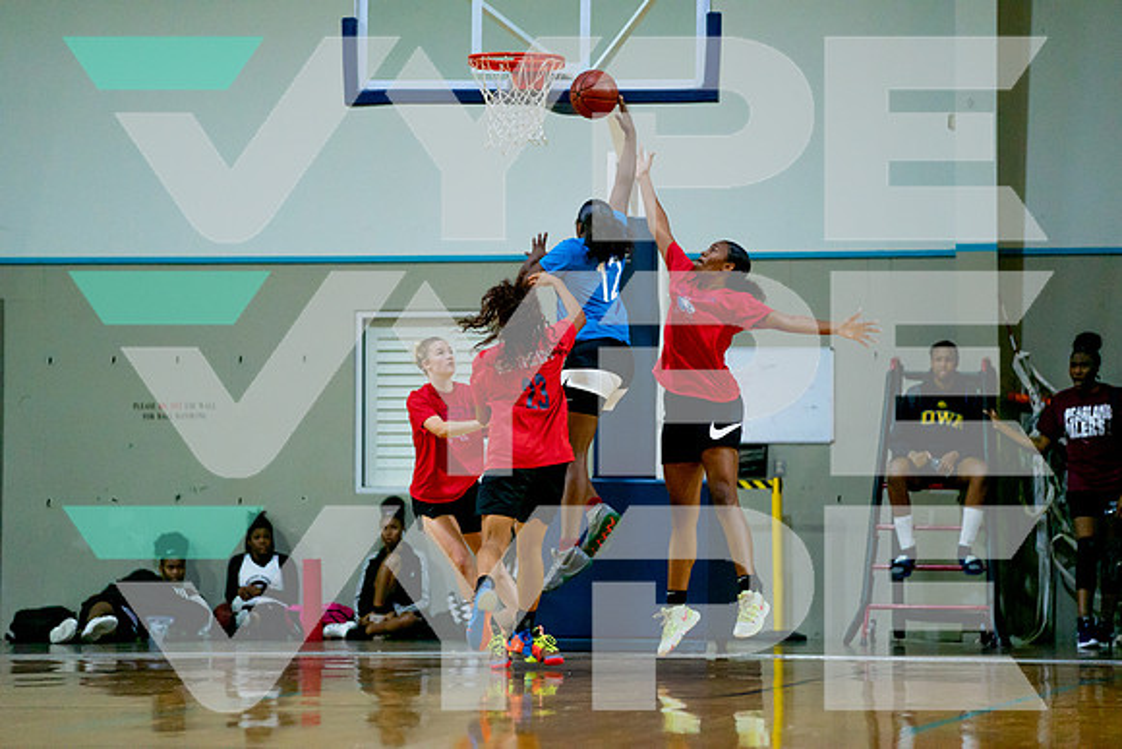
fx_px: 5427
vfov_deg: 7.9
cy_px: 374
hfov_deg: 11.8
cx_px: 561
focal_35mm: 174
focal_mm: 174
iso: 4000
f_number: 2.8
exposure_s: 1/1000
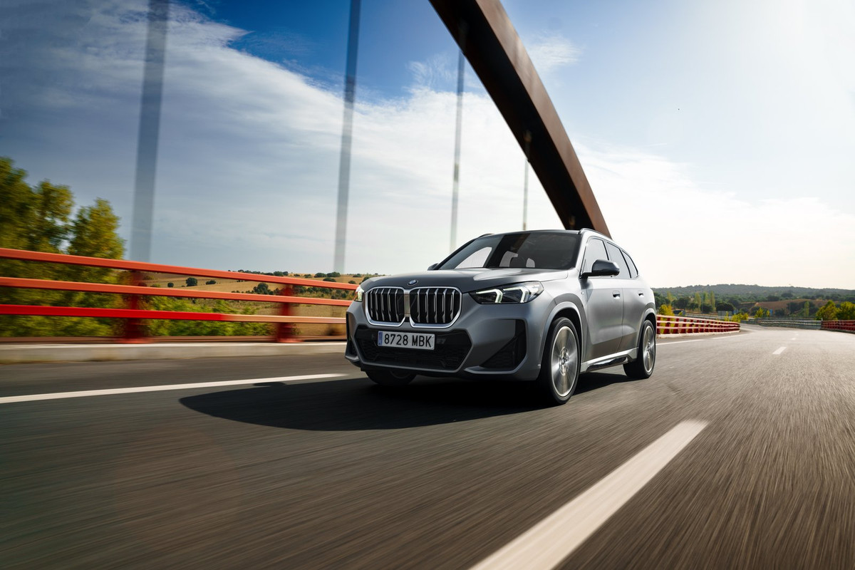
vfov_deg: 53.1
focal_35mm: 24
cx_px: 428
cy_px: 285
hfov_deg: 73.7
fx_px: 570
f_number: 5
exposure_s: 1/80
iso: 160
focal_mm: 24
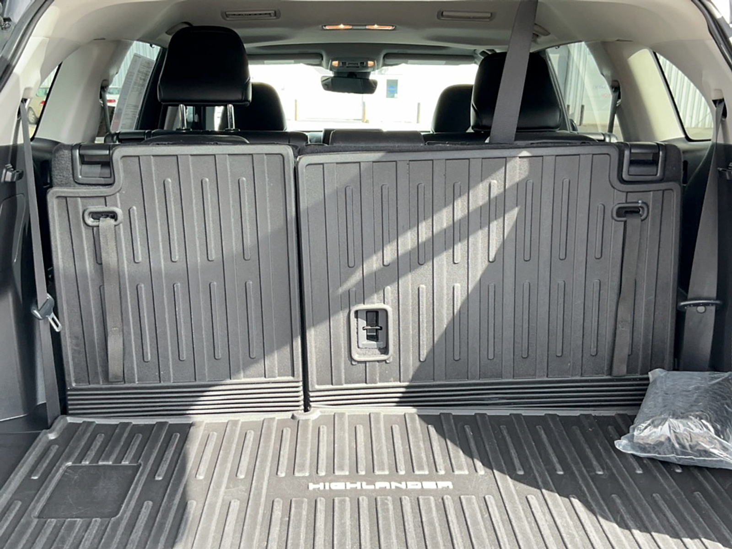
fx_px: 634
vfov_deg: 46.8
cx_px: 366
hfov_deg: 60.0
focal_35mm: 30
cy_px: 274
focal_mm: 3
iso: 25
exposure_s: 1/120
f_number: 1.8
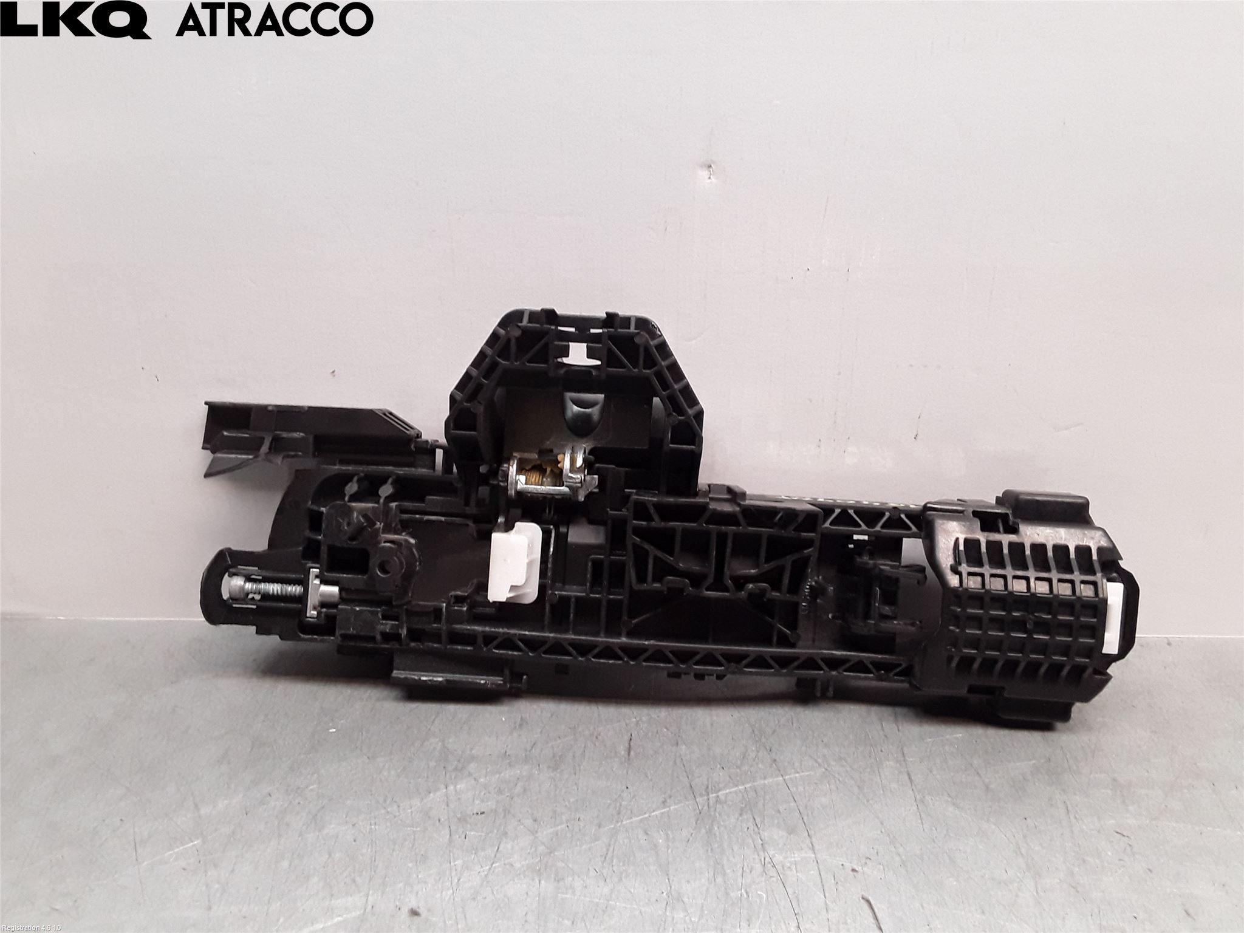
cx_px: 622
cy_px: 466
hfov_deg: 63.4
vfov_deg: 49.7
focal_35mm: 28
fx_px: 1006
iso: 100
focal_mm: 2.91
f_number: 1.9
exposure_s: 1/100
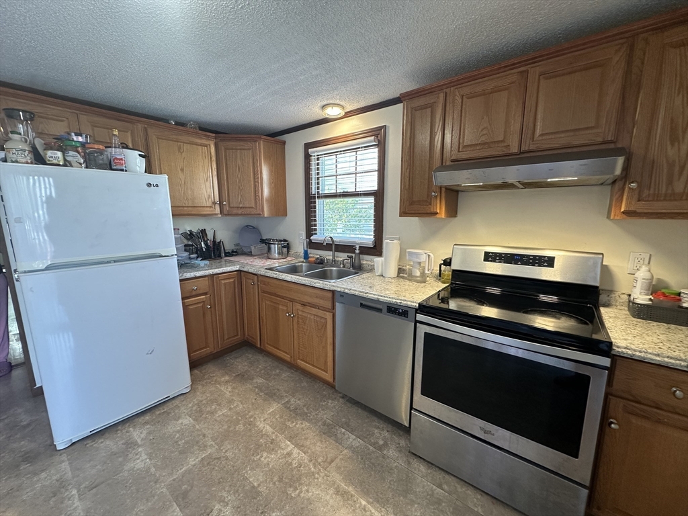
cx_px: 344
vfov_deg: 85.7
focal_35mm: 14
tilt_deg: -8.7
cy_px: 258
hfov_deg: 102.1
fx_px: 278
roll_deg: -0.2
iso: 200
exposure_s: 1/120
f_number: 2.2
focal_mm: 2.22
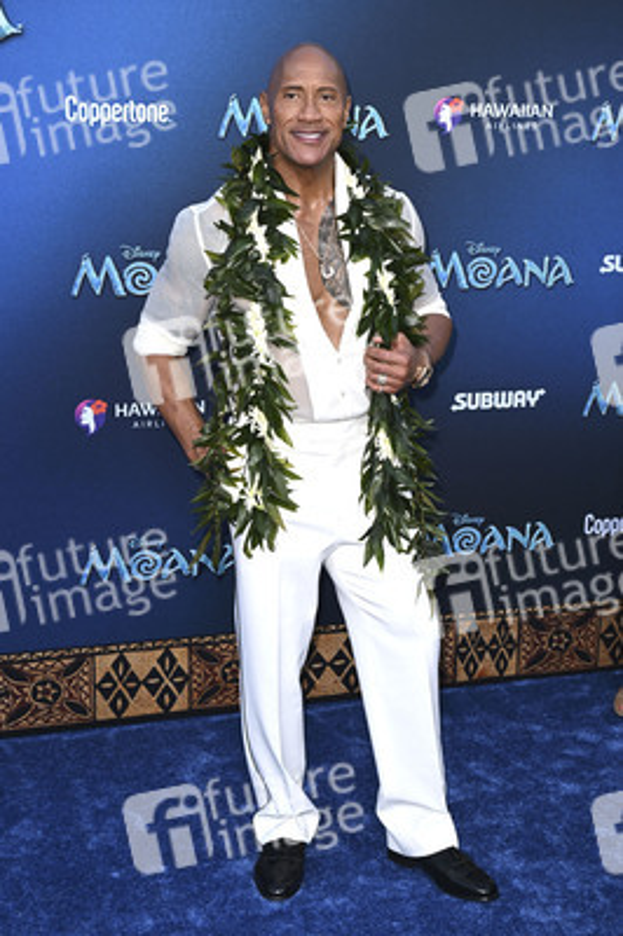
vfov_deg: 43.6
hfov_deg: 29.8
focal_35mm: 45
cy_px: 468
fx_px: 1170
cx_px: 312
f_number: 6.3
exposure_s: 1/250
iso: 1000
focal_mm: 45
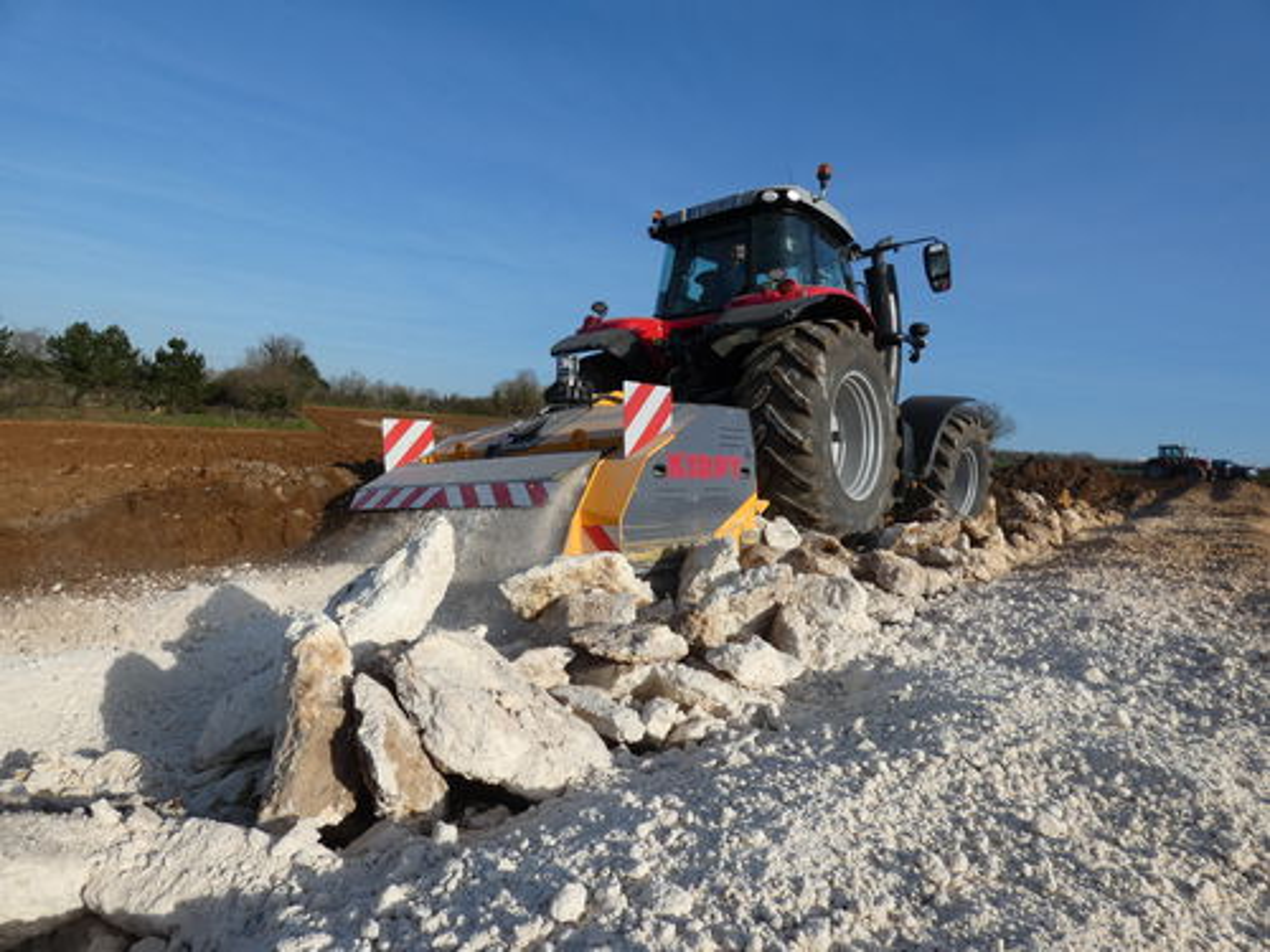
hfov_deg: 81.7
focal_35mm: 20
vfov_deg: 66.0
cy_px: 476
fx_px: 734
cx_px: 635
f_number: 4
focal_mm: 3.6
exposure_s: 1/1000
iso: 80
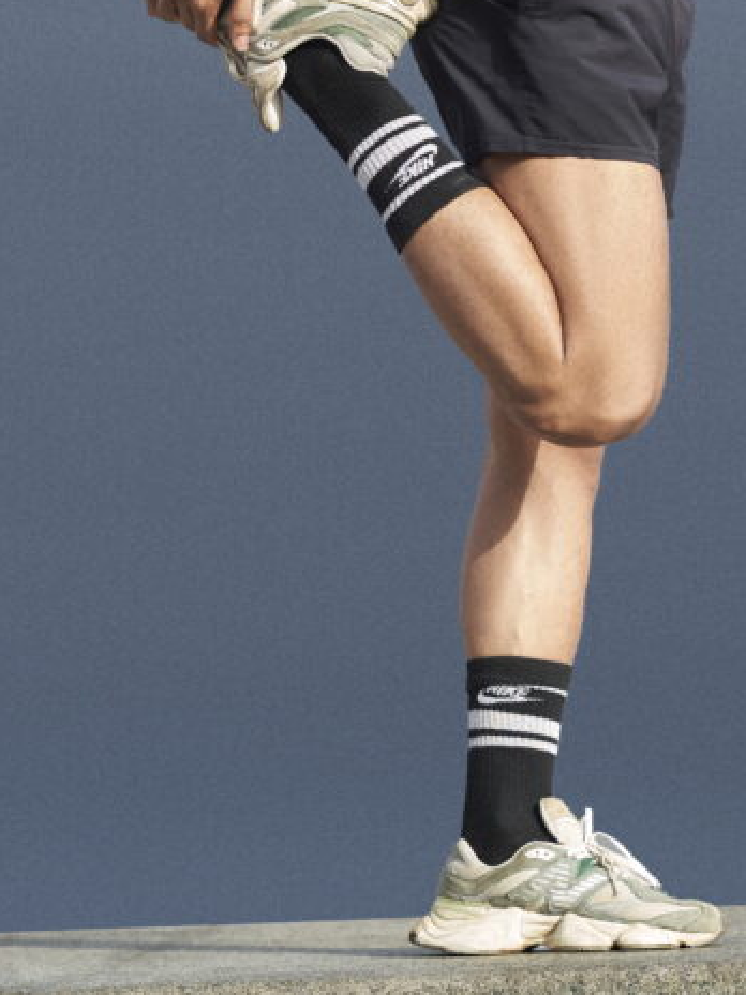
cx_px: 457
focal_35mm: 203
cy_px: -30
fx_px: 5833
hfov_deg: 7.3
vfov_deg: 9.7
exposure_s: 1/250
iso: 50
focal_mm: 85
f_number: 4
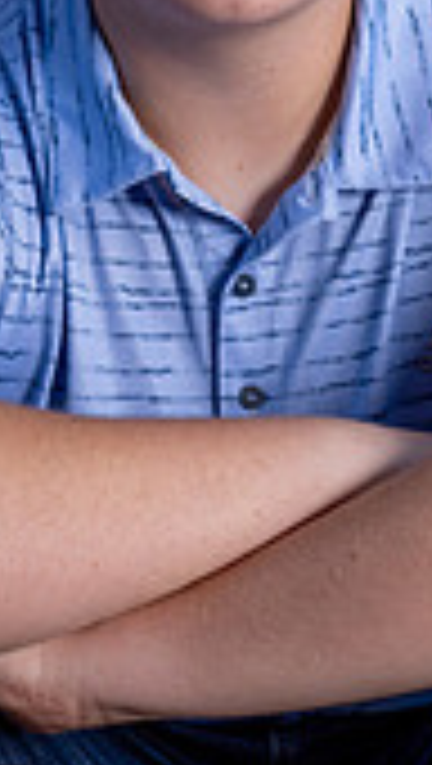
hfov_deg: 6.3
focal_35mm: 194
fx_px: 3939
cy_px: 176
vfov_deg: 11.1
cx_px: 234
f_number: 4
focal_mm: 70
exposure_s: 1/160
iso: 160
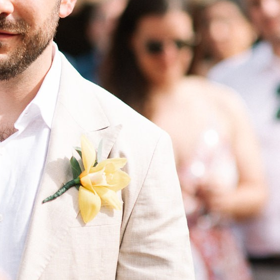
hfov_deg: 6.8
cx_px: -17
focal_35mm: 257
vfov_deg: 6.8
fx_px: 2352
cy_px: 154
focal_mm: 85
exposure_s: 1/1600
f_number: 2
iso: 100
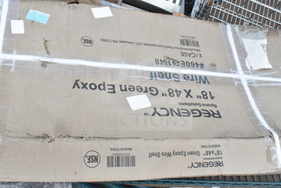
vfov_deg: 30.9
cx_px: 140
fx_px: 340
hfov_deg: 45.0
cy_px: 94
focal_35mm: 44
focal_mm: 29
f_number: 20
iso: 6400
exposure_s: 1/1250
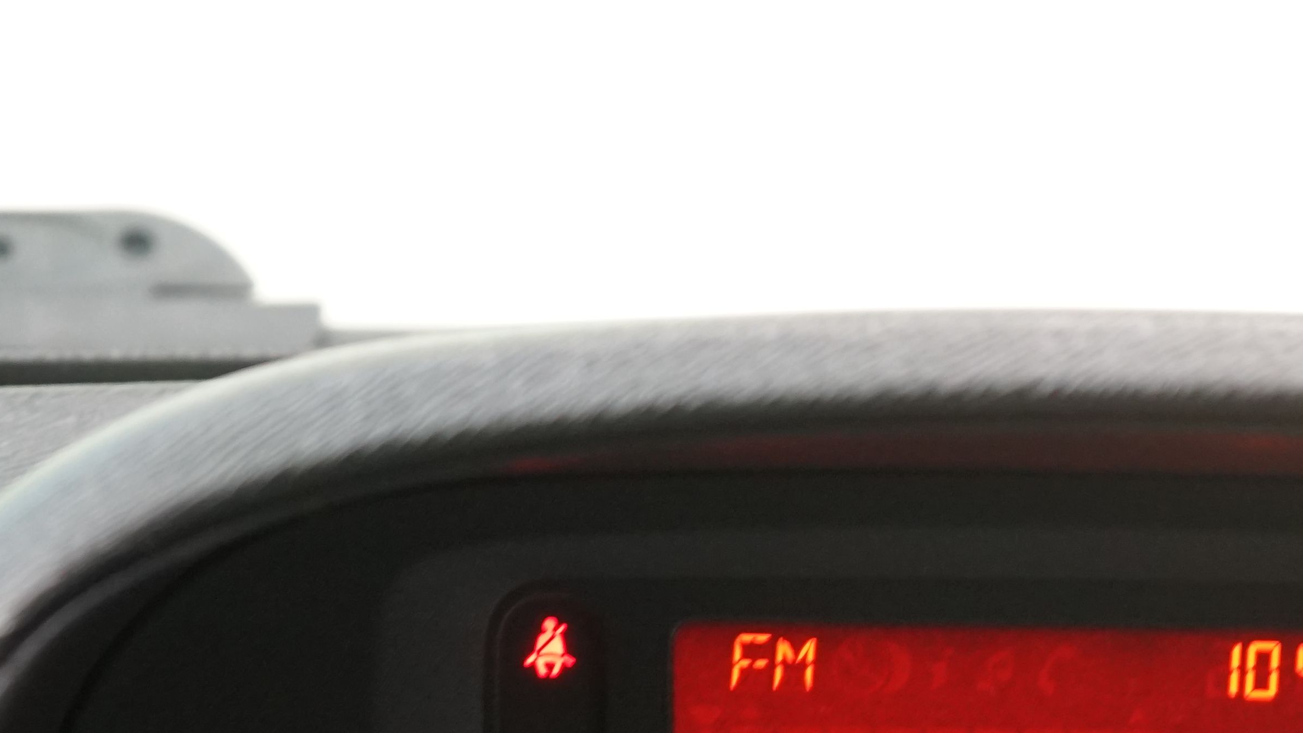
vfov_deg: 8.4
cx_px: 1153
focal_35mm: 143
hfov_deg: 14.9
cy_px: 773
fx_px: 4941
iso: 1600
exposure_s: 1/30
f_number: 5
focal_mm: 54
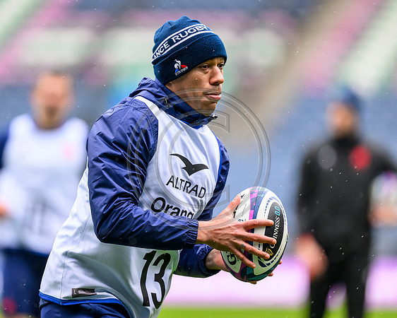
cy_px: 159
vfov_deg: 3.4
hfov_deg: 4.3
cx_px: 158
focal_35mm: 451
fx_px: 5300
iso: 3200
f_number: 2.8
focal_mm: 400
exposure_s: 1/2000
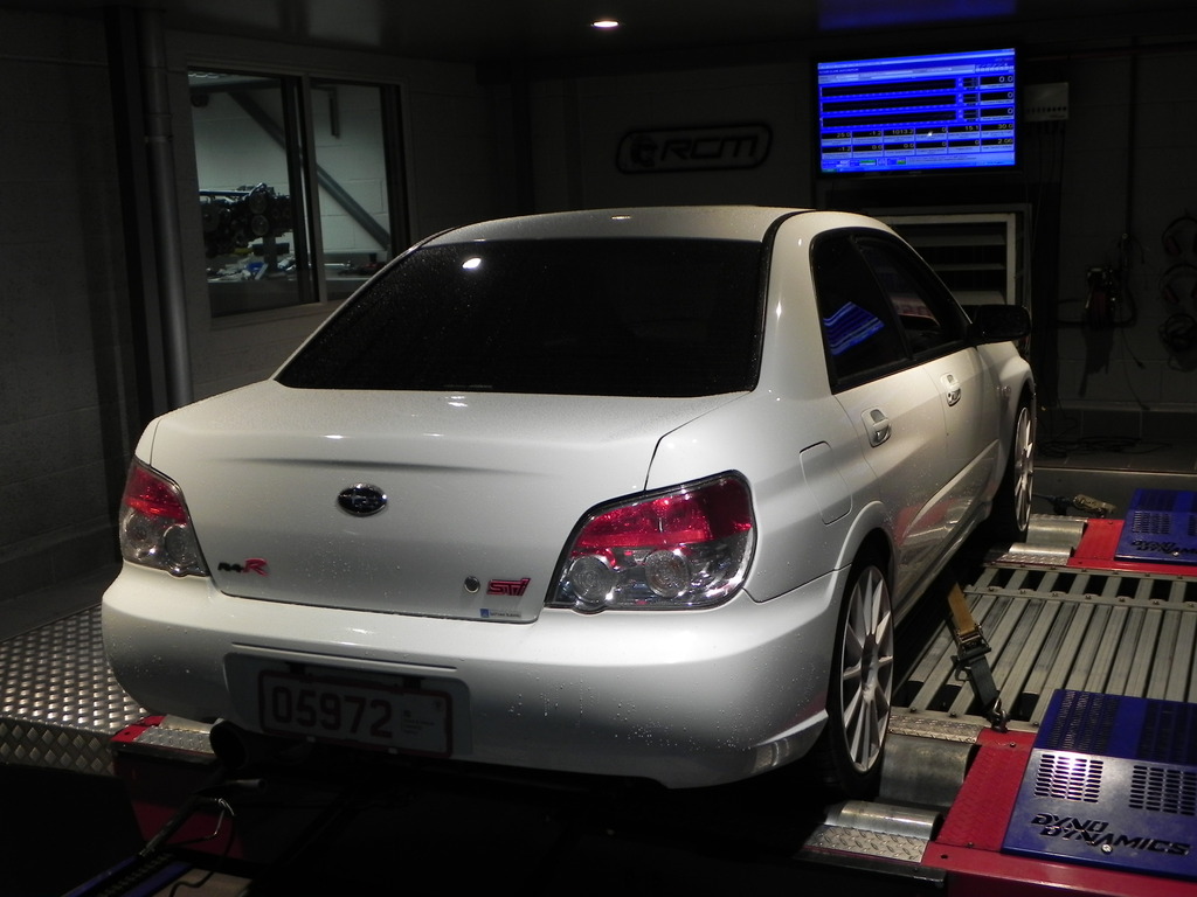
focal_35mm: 41
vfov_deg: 35.1
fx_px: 1418
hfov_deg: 45.8
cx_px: 598
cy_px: 448
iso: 160
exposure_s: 1/47.6
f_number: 3.2
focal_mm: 7.3
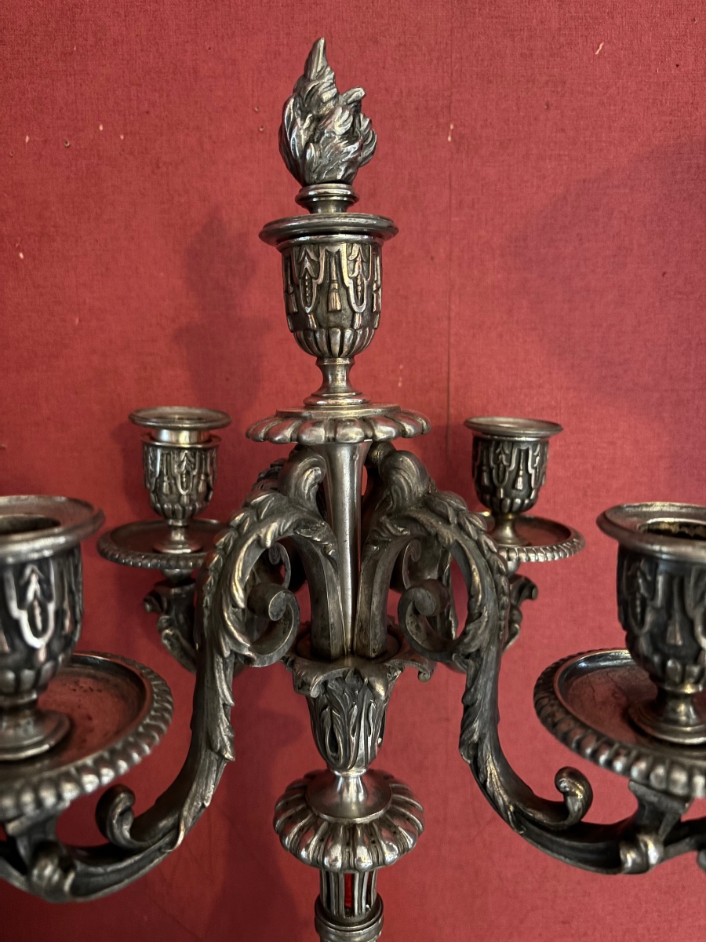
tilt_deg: -8.6
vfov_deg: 67.3
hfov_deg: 53.1
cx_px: 353
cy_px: 471
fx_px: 707
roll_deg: +0.3
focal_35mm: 26
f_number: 1.6
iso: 640
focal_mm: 5.96
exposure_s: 1/14
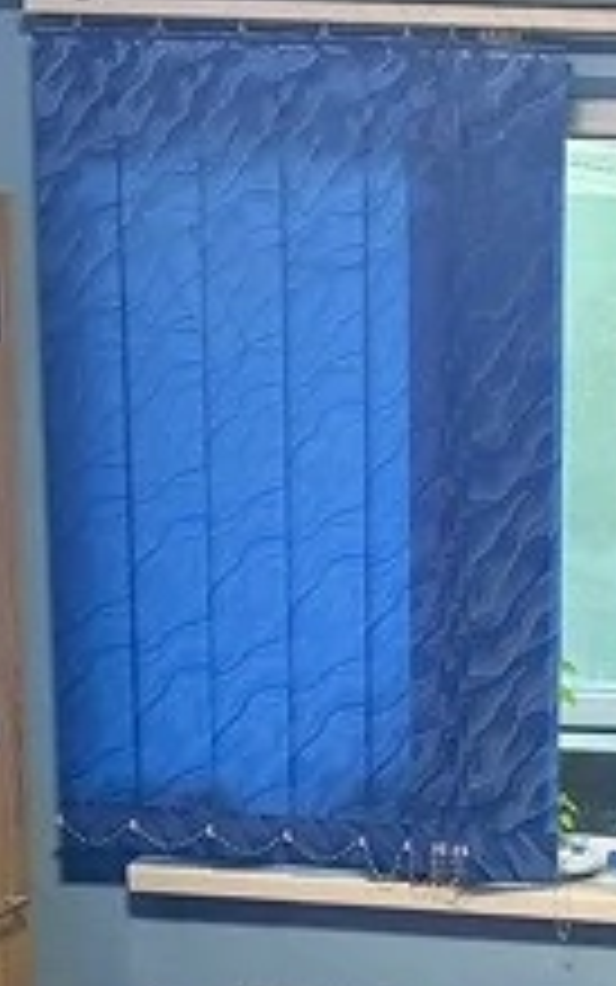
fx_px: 3114
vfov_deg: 17.2
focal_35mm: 116
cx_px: 917
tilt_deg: -14.4
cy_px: 1153
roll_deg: -1.8
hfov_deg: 10.9
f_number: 1.78
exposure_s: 1/50
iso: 320
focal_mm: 6.76
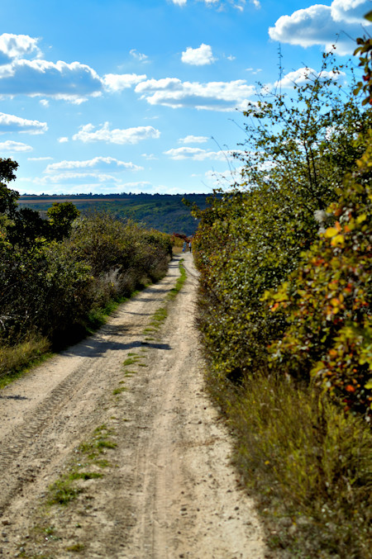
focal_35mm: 52
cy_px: 280
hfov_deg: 25.7
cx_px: 186
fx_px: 815
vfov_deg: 37.9
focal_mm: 35
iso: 200
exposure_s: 1/4000
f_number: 3.5
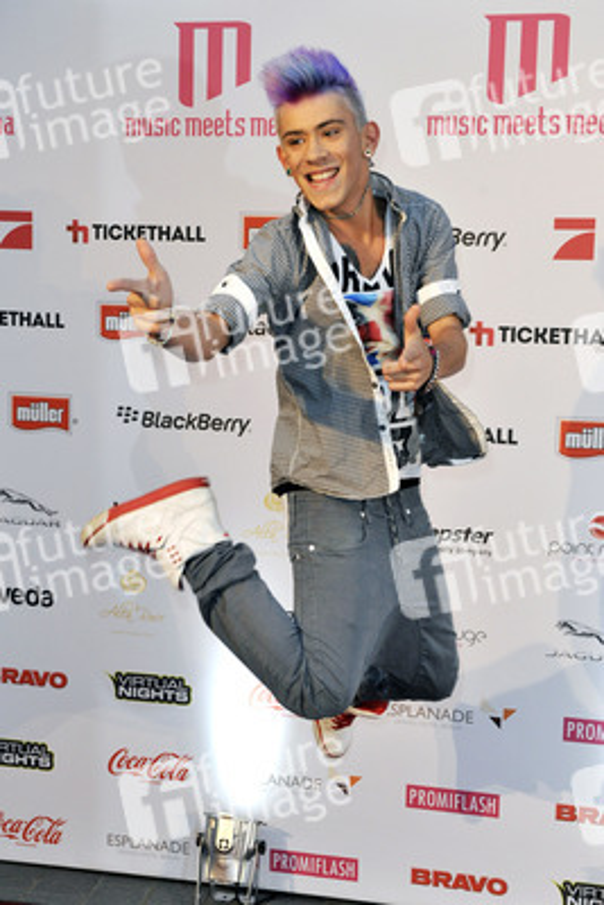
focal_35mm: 56
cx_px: 302
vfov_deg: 35.6
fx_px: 1408
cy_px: 452
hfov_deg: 24.2
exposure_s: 1/200
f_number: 5.6
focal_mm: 56
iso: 1600
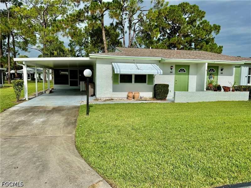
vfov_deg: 56.8
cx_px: 126
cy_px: 94
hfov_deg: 71.6
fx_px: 174
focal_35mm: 24
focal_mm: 6.76
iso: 80
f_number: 1.78
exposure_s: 1/14286
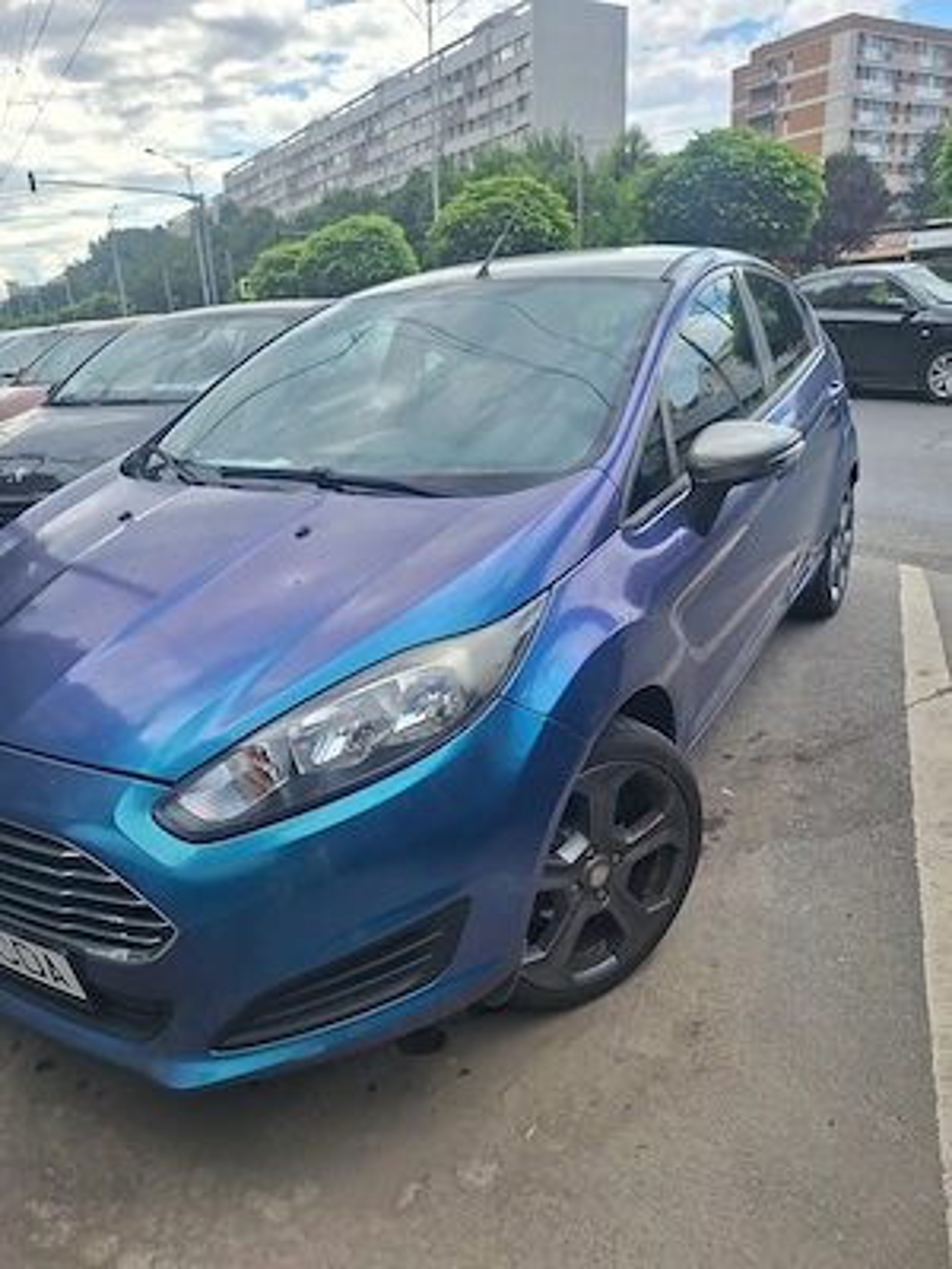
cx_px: 476
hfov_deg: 58.9
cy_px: 634
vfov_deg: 73.9
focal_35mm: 23
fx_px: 843
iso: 40
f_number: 1.8
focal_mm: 5.54
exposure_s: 1/1100
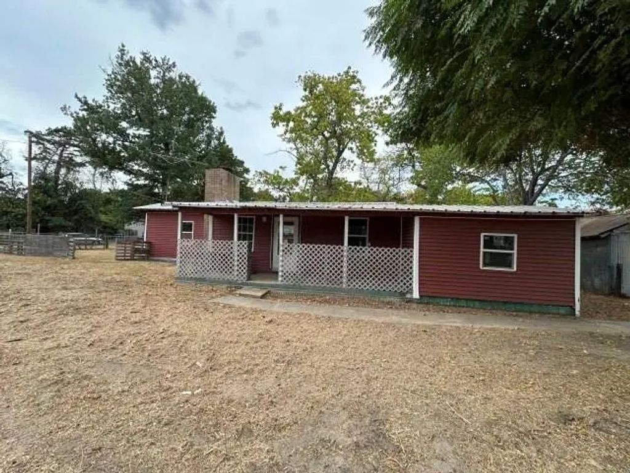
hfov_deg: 102.1
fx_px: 255
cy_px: 236
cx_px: 315
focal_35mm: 14
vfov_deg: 85.7
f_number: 2.2
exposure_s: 1/596
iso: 40
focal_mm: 2.22
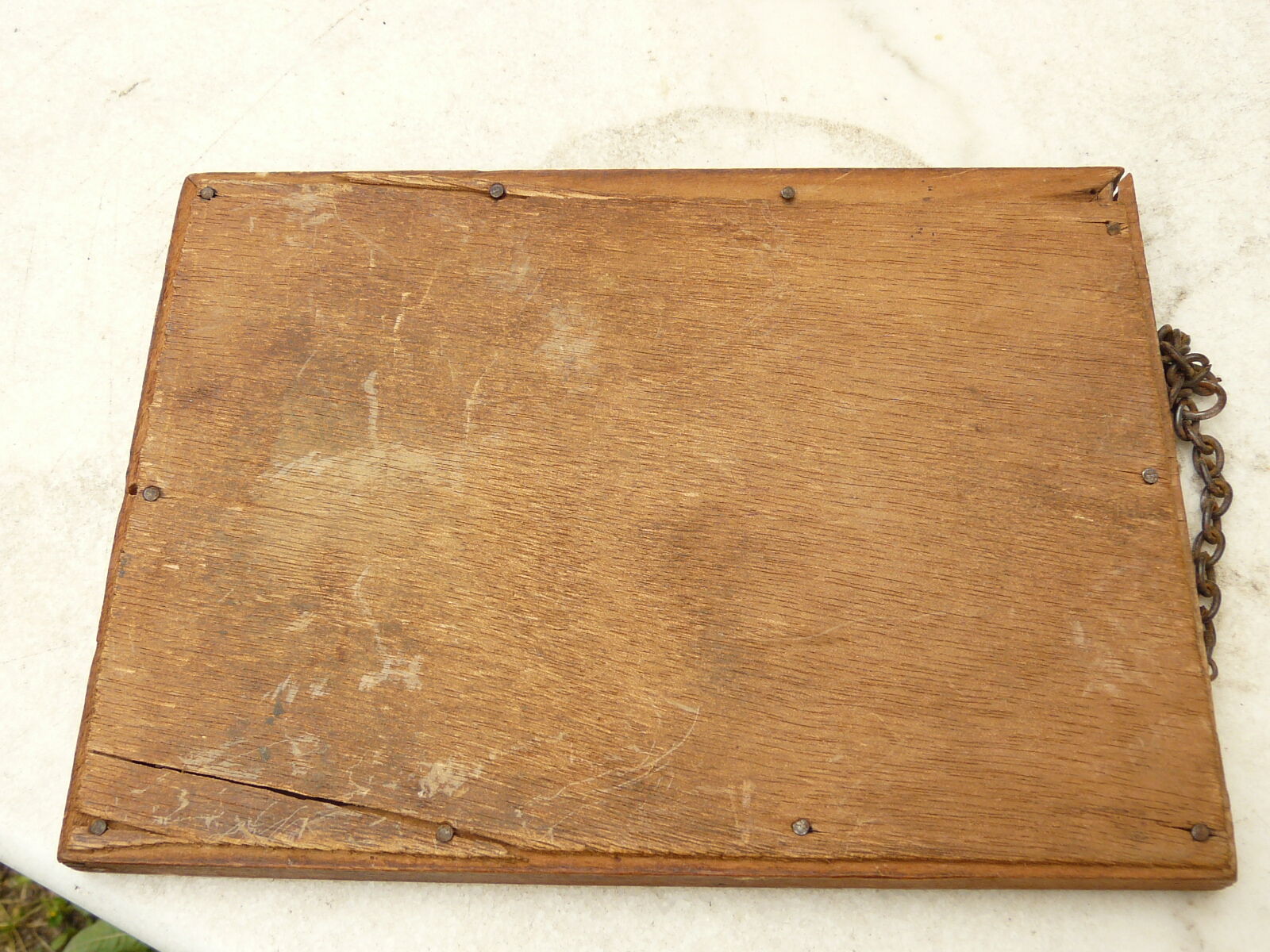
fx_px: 1284
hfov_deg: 52.6
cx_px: 635
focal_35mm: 35
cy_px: 476
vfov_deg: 40.7
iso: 100
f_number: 3.6
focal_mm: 4.6
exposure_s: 1/100
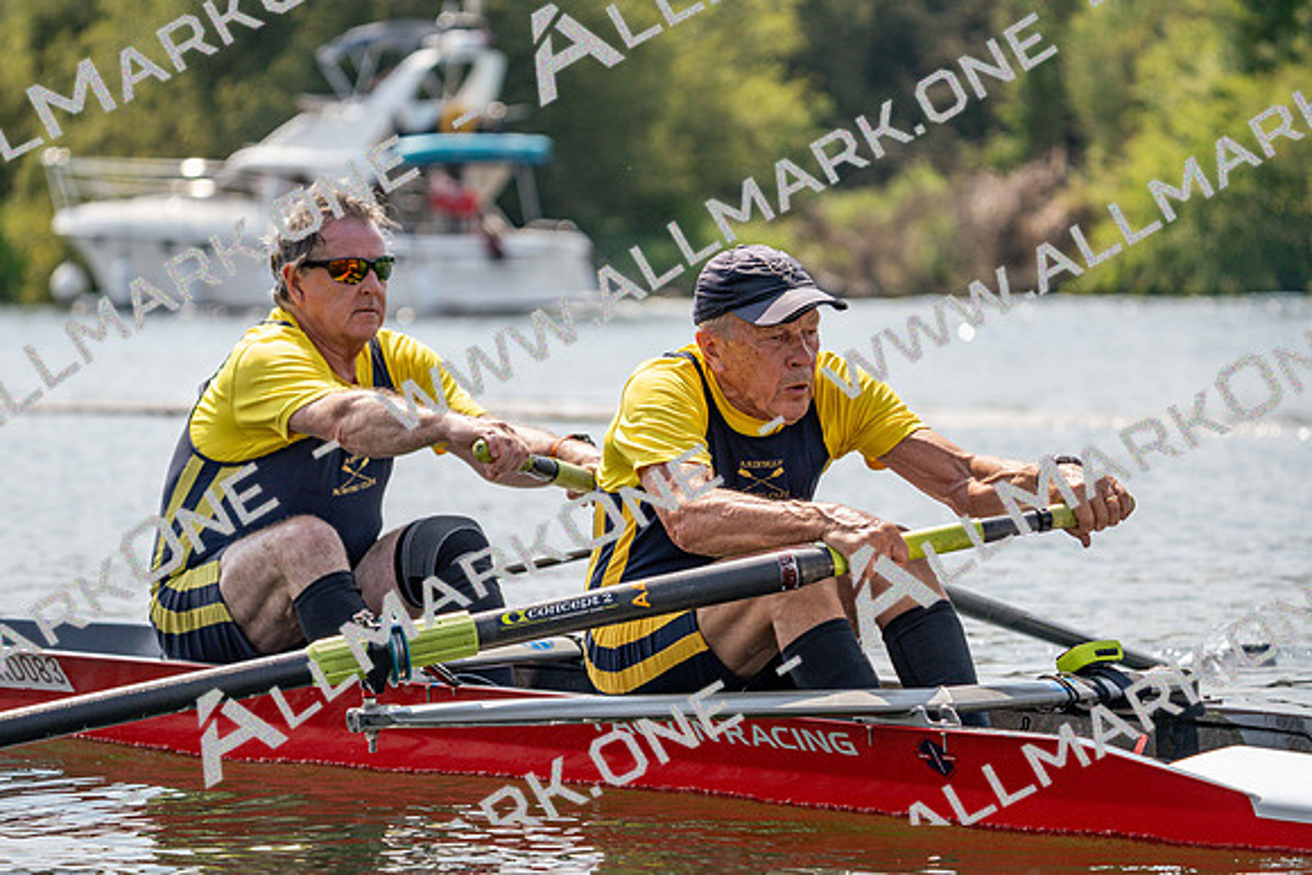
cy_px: 438
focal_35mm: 200
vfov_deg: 6.9
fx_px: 7290
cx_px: 656
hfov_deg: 10.3
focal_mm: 200
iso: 200
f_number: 5.6
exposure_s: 1/1600
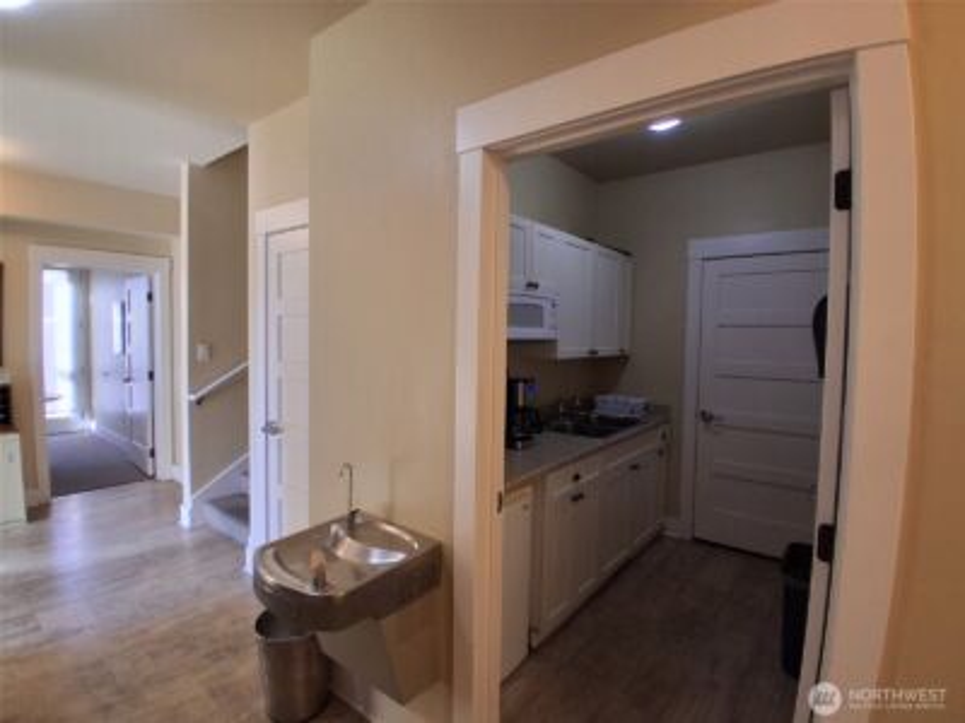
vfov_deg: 74.7
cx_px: 482
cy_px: 362
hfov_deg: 91.0
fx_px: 474
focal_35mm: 17
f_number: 2.2
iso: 160
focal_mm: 1.4
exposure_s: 1/40
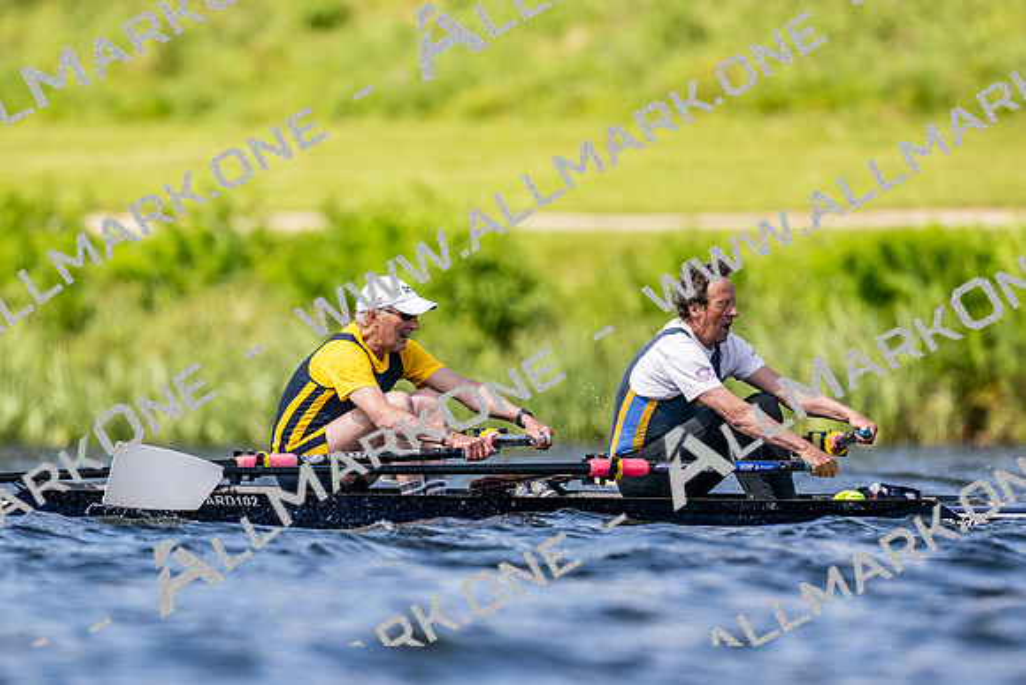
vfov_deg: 1.5
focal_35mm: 900
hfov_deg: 2.3
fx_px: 25668
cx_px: 513
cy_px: 342
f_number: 4
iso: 400
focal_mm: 600
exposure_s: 1/2500
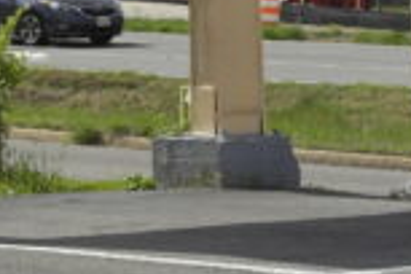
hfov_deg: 5.9
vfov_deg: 3.9
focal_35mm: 346
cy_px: -322
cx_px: 59
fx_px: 3950
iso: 100
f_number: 8
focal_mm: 45
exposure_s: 1/320
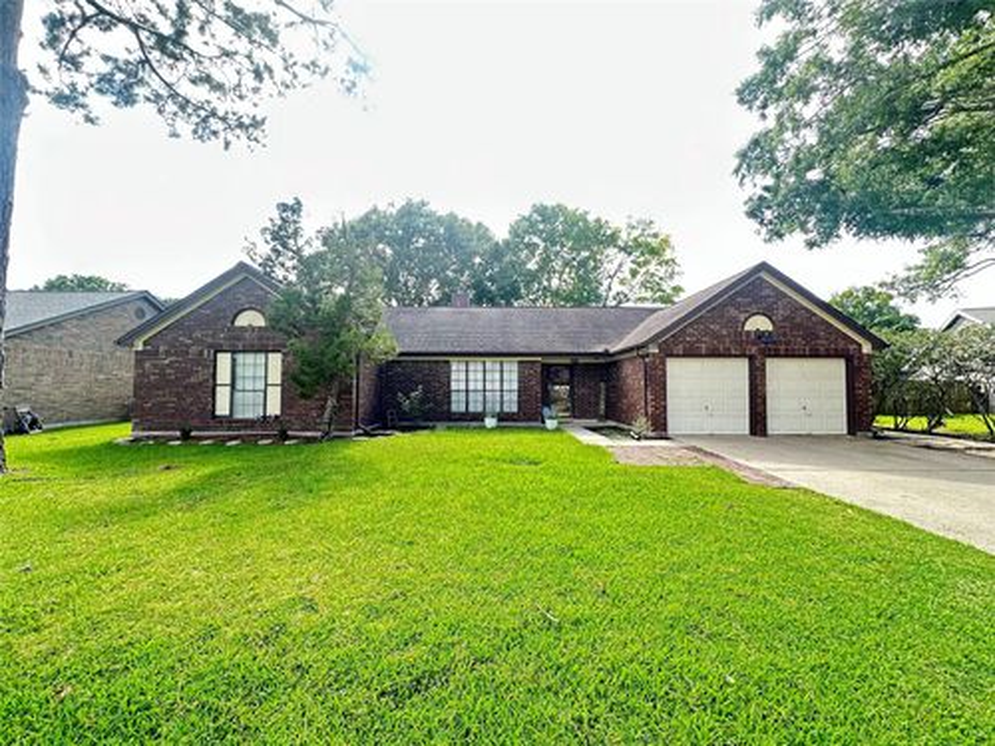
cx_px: 498
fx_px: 402
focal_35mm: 14
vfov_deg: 85.7
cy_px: 373
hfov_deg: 102.1
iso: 40
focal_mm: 2.22
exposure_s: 1/103
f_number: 2.2
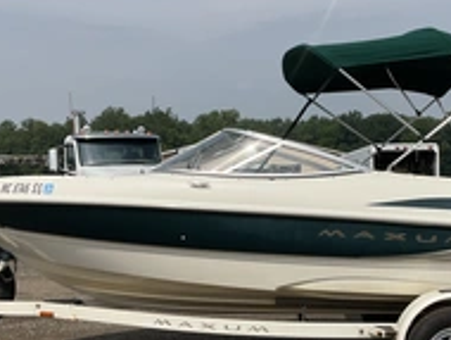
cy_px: 235
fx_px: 796
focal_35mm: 61
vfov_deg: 23.9
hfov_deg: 31.3
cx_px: 313
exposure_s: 1/3125
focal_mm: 3
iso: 25
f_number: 1.8
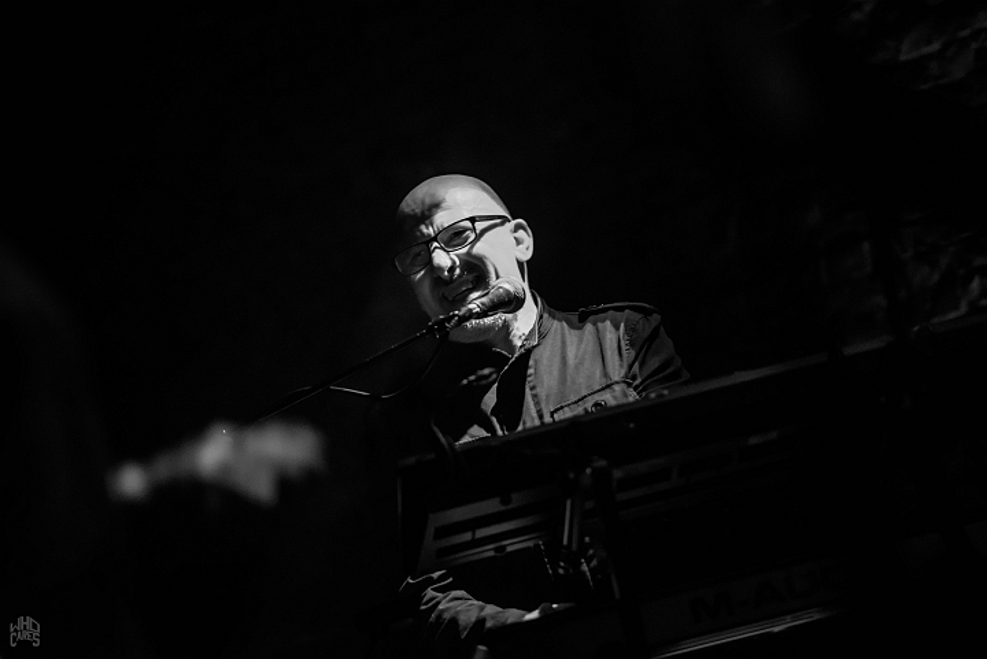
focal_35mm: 200
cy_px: 330
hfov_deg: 10.3
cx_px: 494
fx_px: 5486
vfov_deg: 6.9
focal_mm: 200
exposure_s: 1/80
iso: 3200
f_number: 2.8
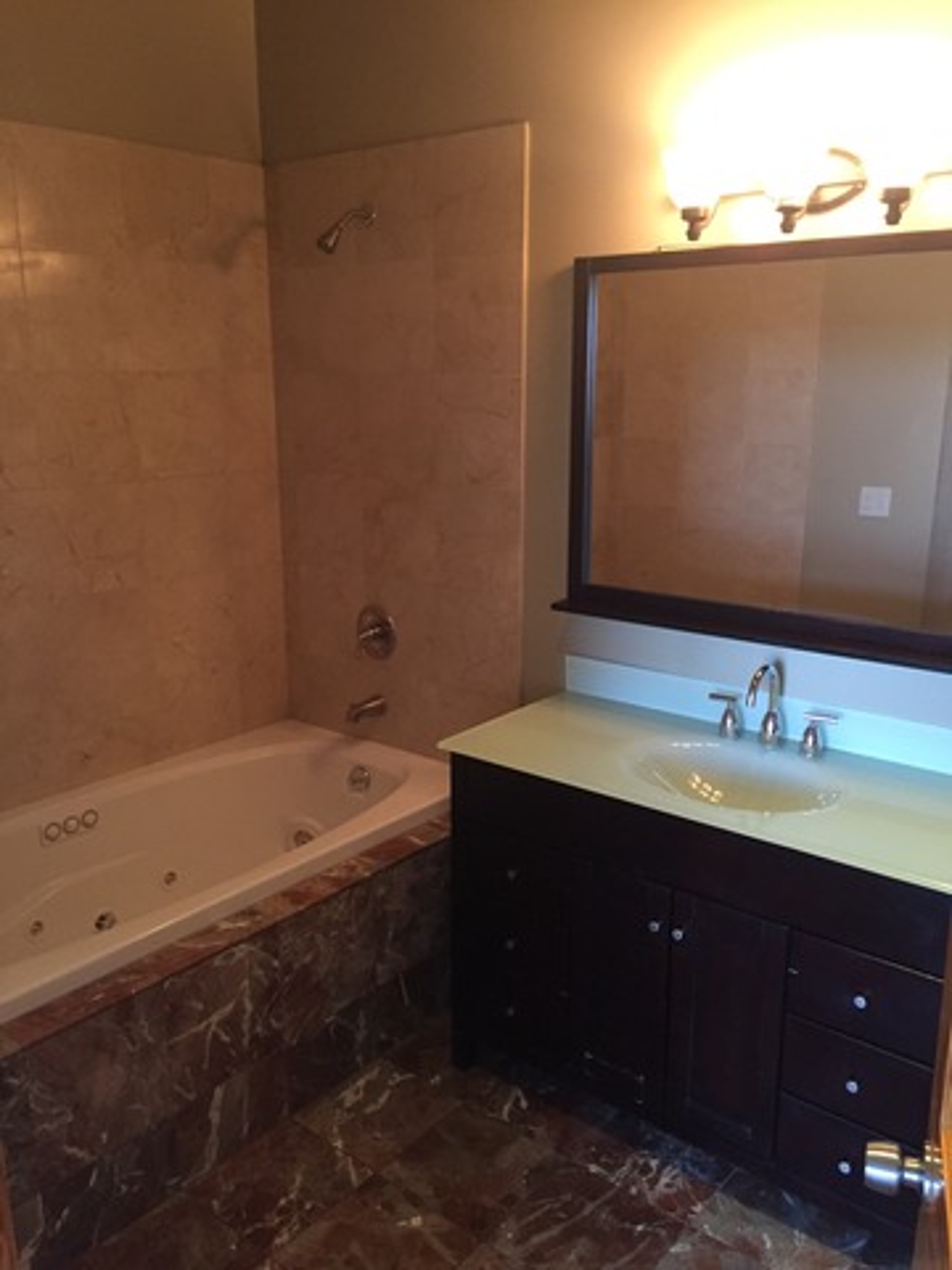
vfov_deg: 61.7
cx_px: 476
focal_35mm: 29
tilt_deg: -14.0
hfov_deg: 48.2
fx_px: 1063
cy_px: 635
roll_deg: -0.1
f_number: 2.2
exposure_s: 1/30
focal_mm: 4.15
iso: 200
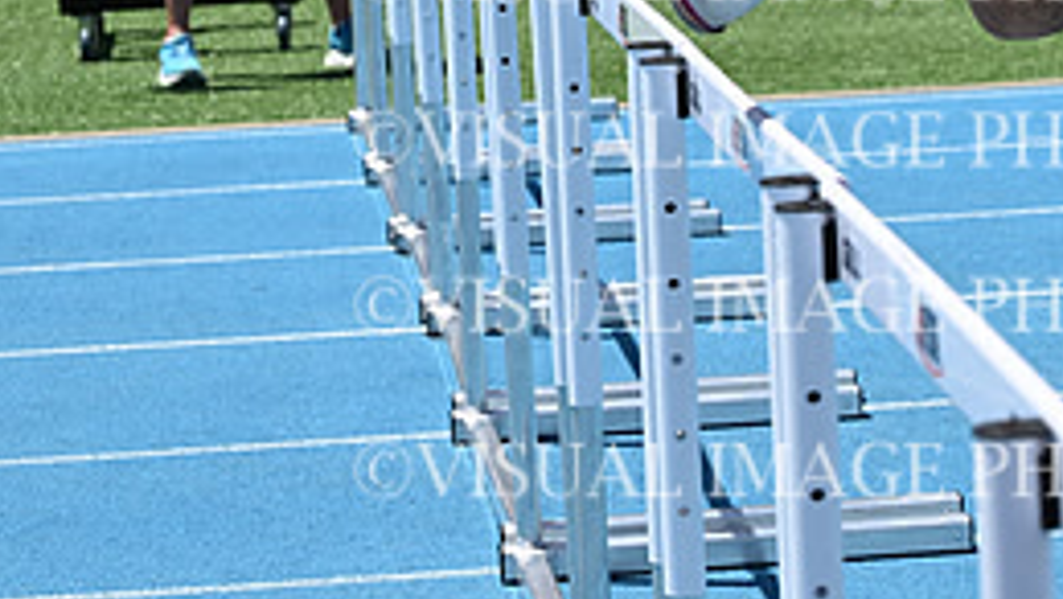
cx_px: 948
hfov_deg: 13.0
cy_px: -109
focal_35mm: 164
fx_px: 4625
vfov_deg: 7.4
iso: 400
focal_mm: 70
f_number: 5.6
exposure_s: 1/2500
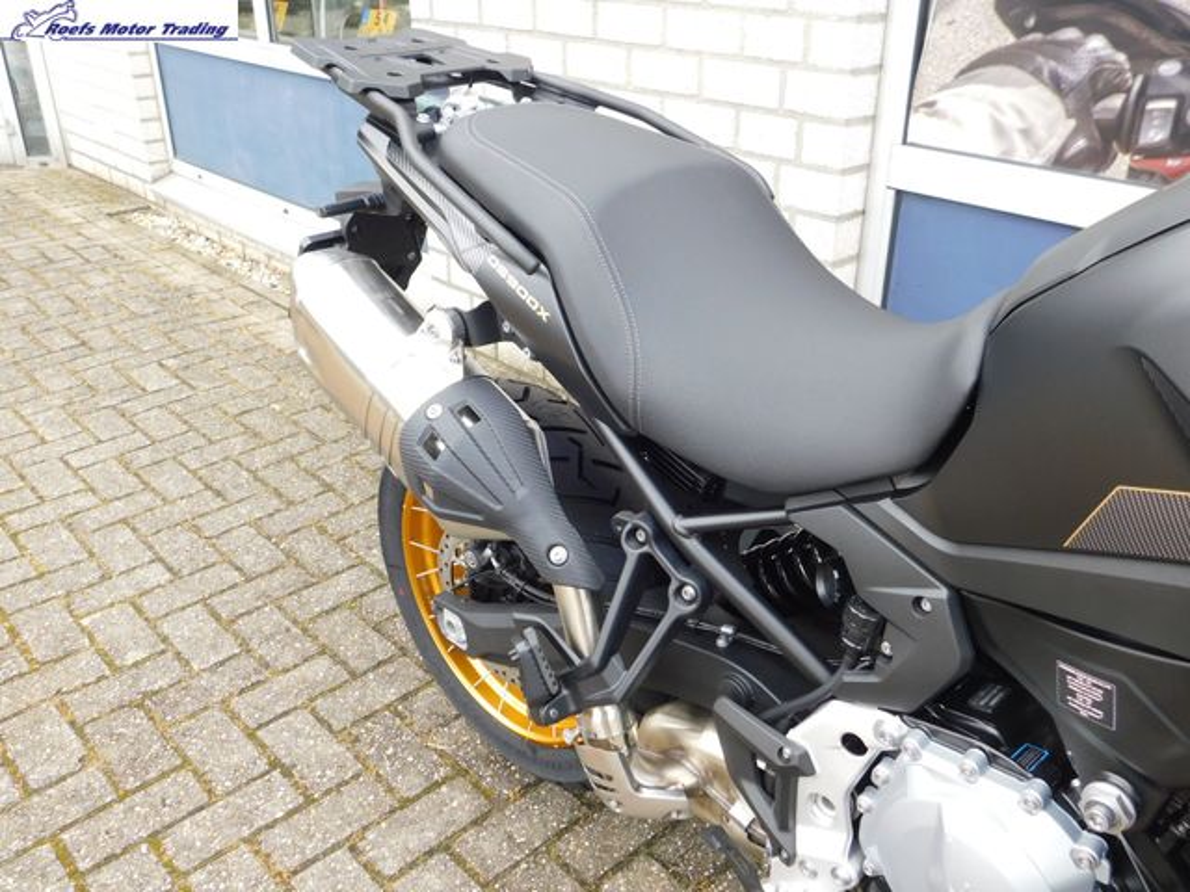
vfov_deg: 46.8
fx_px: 1031
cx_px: 595
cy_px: 446
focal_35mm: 30
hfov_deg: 60.0
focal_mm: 5.3
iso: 125
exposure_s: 1/125
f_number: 3.2
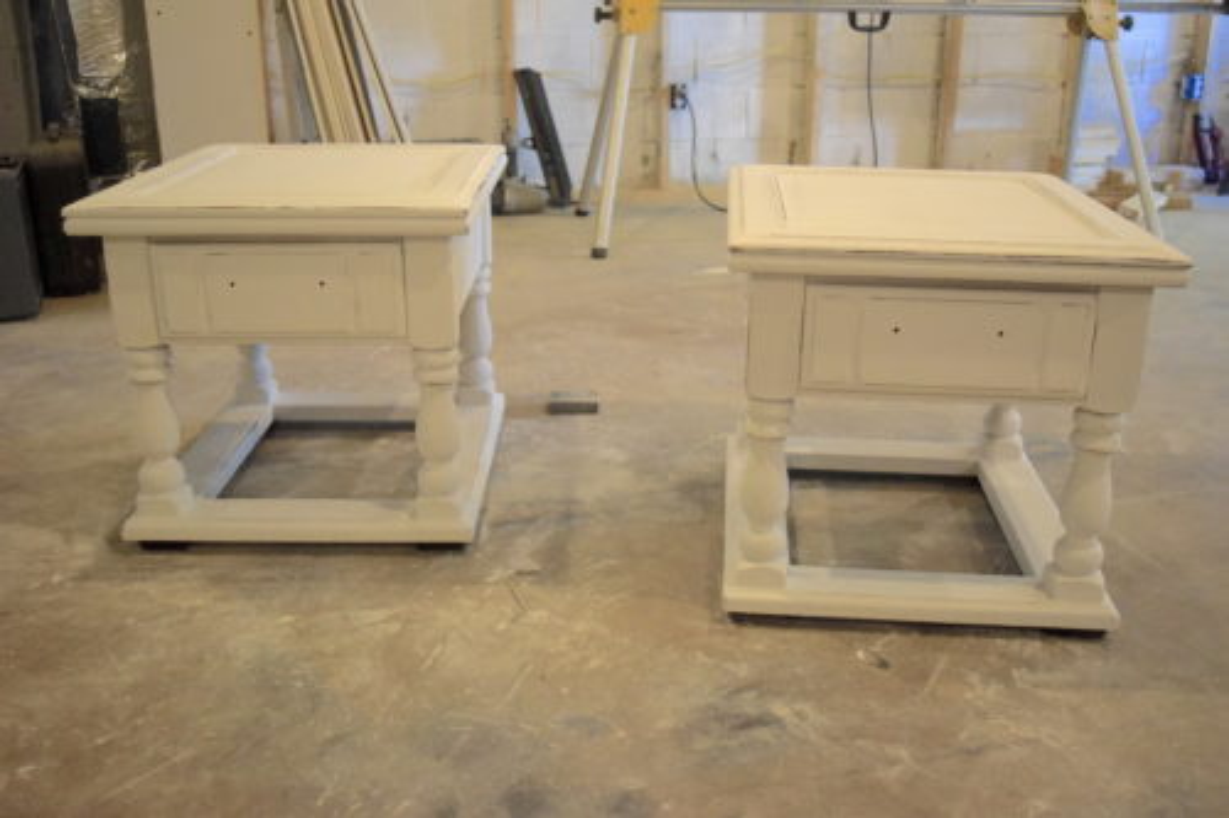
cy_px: 409
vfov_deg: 36.8
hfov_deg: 53.1
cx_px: 614
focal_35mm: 36
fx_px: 1229
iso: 3200
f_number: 4
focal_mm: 24
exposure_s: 1/125
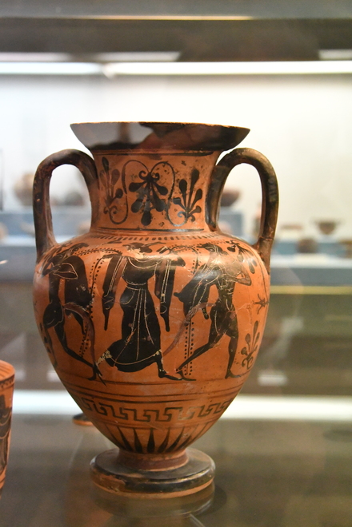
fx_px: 880
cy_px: 264
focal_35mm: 60
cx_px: 176
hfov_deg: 22.6
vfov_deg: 33.4
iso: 8000
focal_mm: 40
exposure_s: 1/200
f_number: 5.6
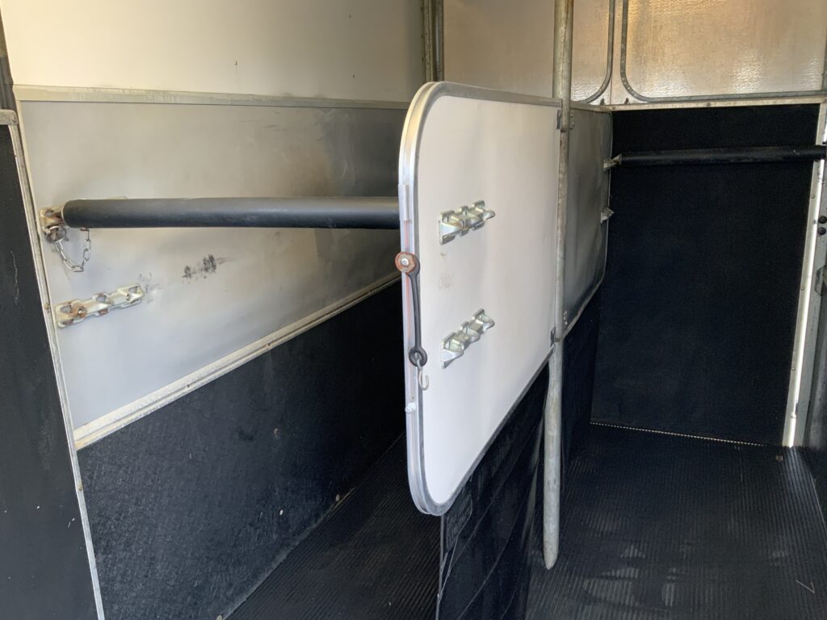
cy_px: 310
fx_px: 693
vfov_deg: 48.2
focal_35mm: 29
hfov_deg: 61.7
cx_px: 414
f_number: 1.8
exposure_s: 1/79
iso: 64
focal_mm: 3
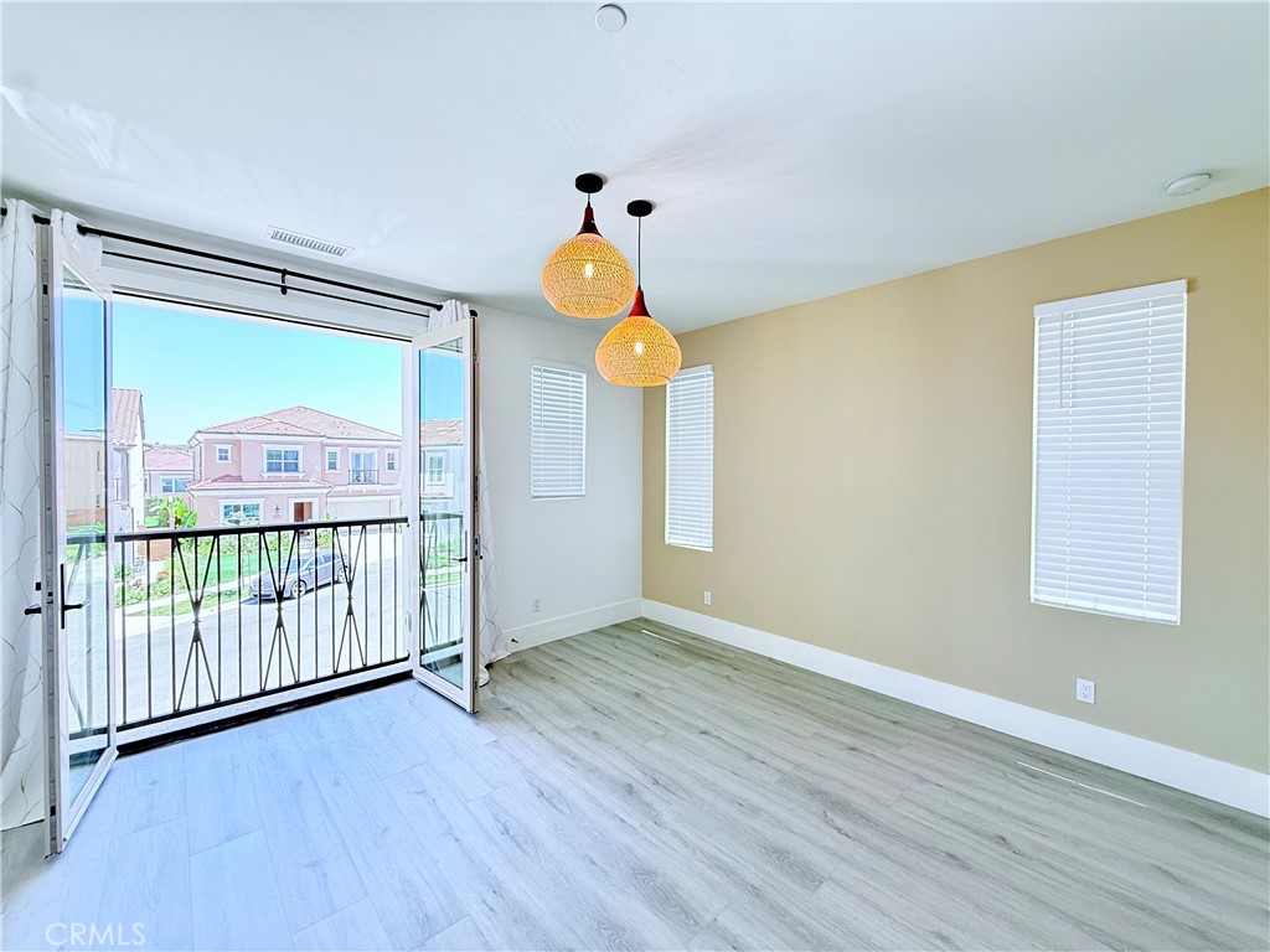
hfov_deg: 102.1
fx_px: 514
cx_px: 635
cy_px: 476
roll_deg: -0.4
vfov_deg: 85.7
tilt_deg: -0.6
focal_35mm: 14
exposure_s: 1/120
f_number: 2.2
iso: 160
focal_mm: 2.22
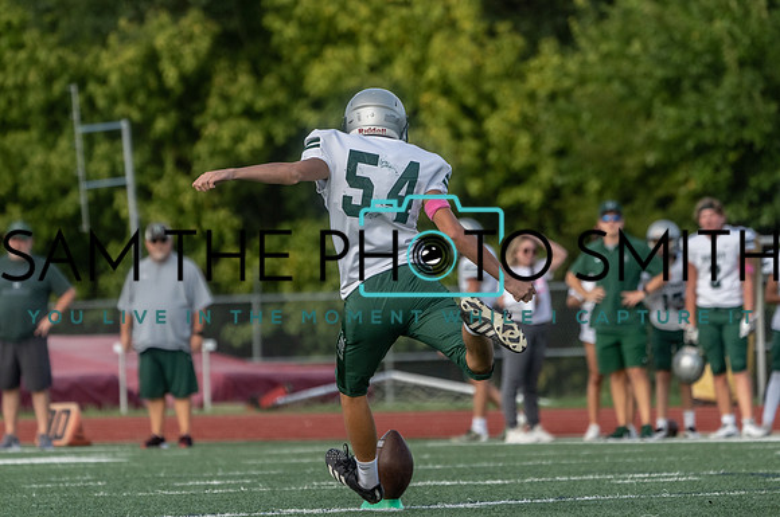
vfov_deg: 3.2
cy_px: 248
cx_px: 405
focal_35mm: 427
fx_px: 9242
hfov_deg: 4.8
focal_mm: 399
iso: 1250
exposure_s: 1/1250
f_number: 8
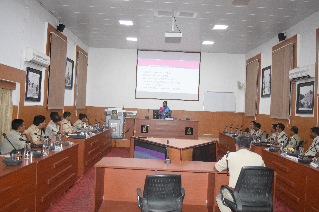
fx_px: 306
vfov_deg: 38.4
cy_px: 106
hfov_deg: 55.1
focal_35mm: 34
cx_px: 160
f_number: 4
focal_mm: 23
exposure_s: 1/200
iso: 3200
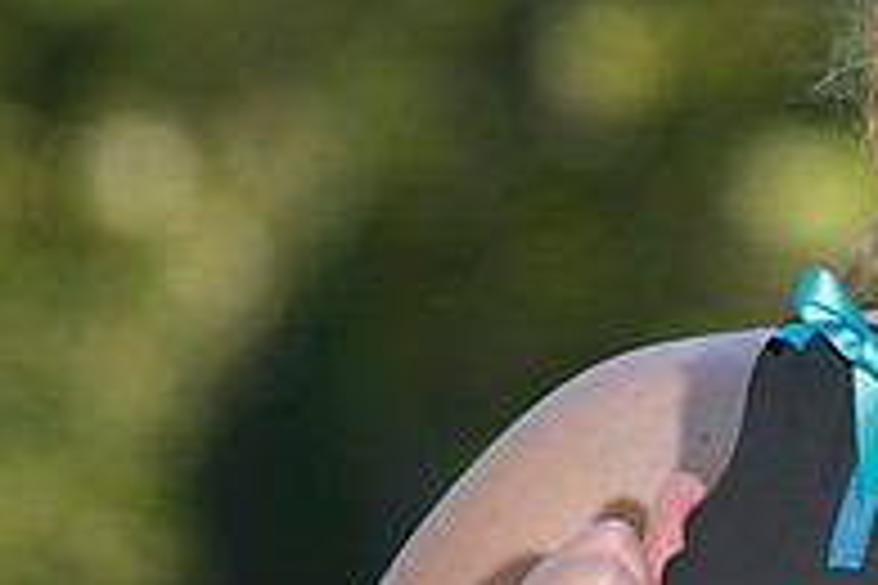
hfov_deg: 3.5
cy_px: 432
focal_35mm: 596
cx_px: 1004
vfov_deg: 2.3
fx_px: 14535
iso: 200
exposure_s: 1/250
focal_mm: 200
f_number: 3.5
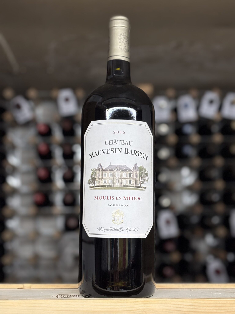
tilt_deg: +7.0
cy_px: 157
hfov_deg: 28.0
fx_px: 471
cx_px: 118
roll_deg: +0.6
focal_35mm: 52
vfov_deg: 36.8
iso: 100
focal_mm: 5.96
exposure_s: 1/50
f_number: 1.6
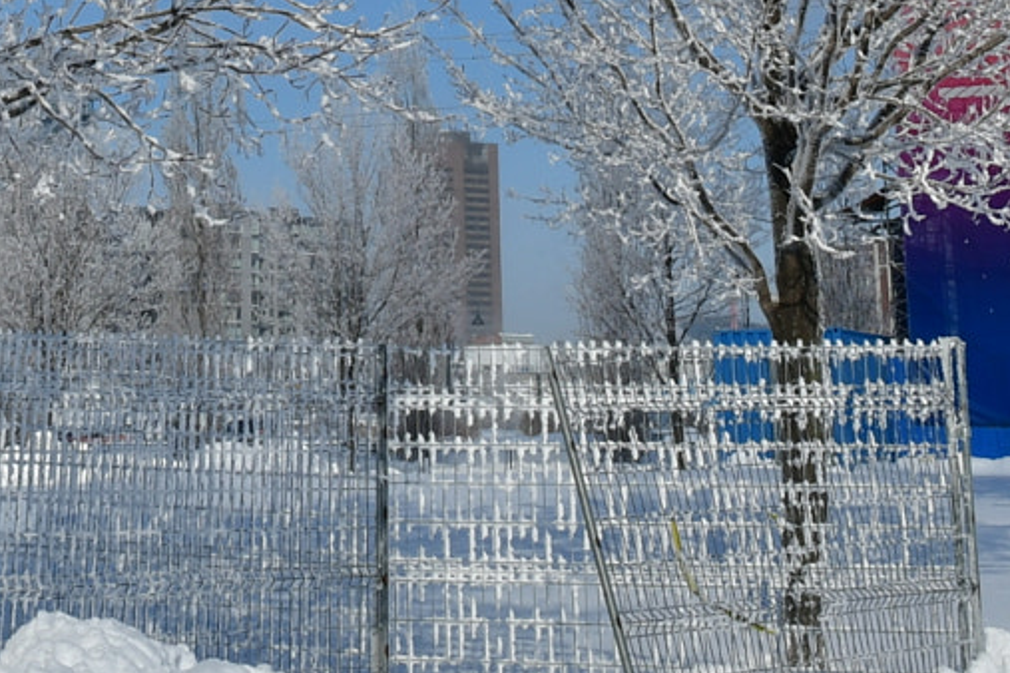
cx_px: 295
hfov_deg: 20.9
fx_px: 2721
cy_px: -461
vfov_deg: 13.0
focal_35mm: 97
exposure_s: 1/250
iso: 100
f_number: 14
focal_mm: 16
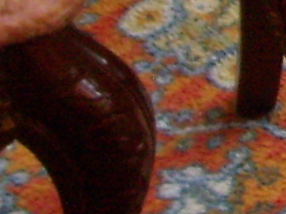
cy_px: -174
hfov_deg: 6.9
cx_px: 878
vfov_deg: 5.7
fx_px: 2123
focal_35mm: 257
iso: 200
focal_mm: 6.4
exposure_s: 1/14.8
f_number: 3.5
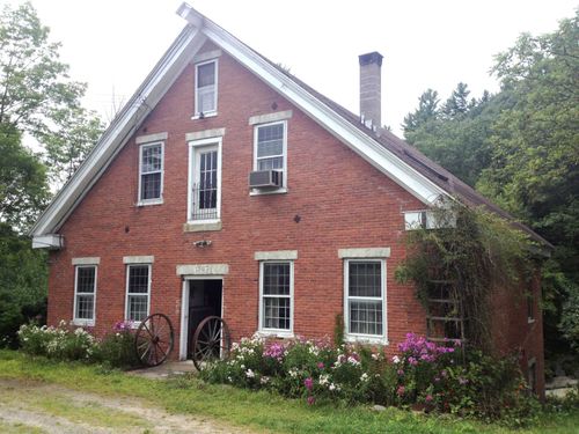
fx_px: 585
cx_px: 290
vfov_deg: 40.7
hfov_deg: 52.6
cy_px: 217
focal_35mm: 35
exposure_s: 1/726
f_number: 2.4
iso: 50
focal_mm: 4.28
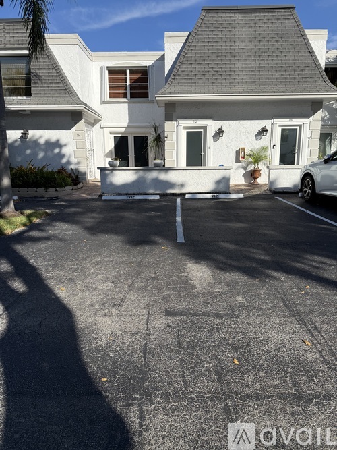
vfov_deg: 71.6
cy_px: 225
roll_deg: -0.2
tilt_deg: -10.3
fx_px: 312
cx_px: 168
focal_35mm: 24
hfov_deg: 56.8
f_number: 1.78
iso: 80
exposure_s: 1/5319
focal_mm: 6.76
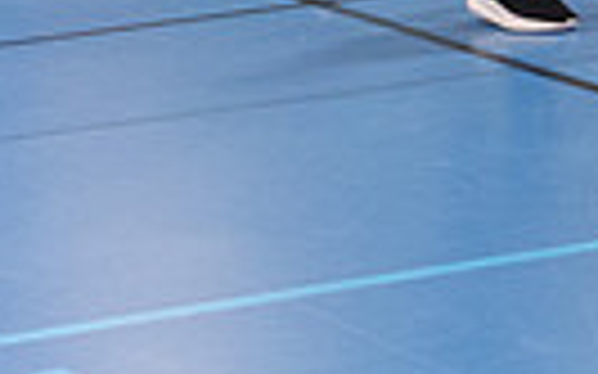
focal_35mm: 311
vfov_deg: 4.2
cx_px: 1214
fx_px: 5066
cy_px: -388
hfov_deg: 6.5
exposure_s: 1/400
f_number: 3.5
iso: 4000
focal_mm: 70
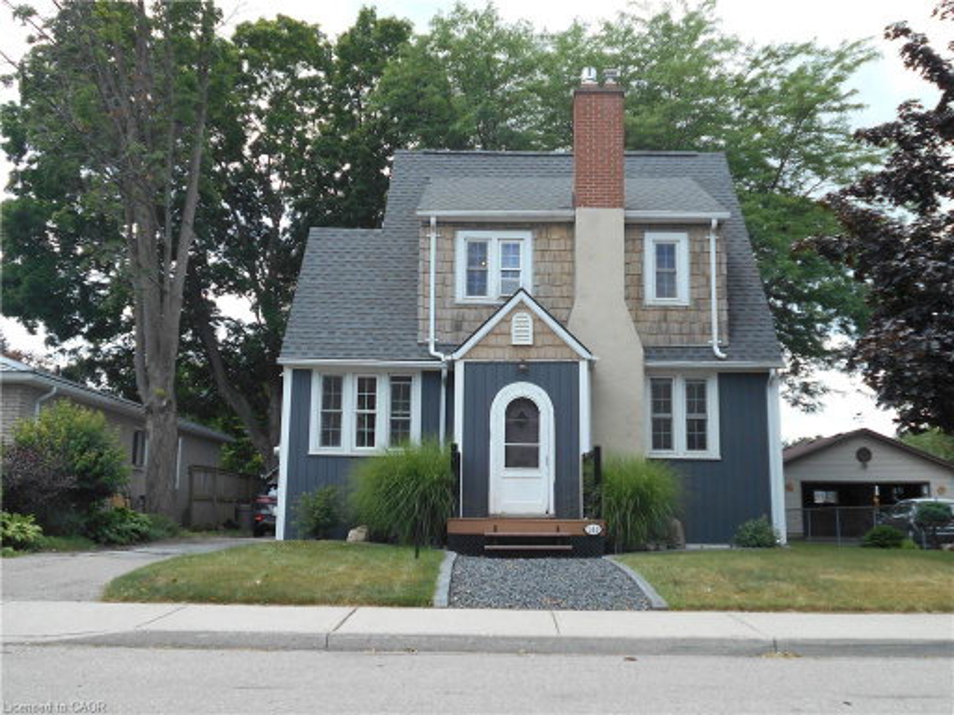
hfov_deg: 50.1
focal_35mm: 37
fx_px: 1020
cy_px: 358
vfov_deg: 38.7
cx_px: 477
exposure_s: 1/320
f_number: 3.9
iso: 80
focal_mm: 6.7
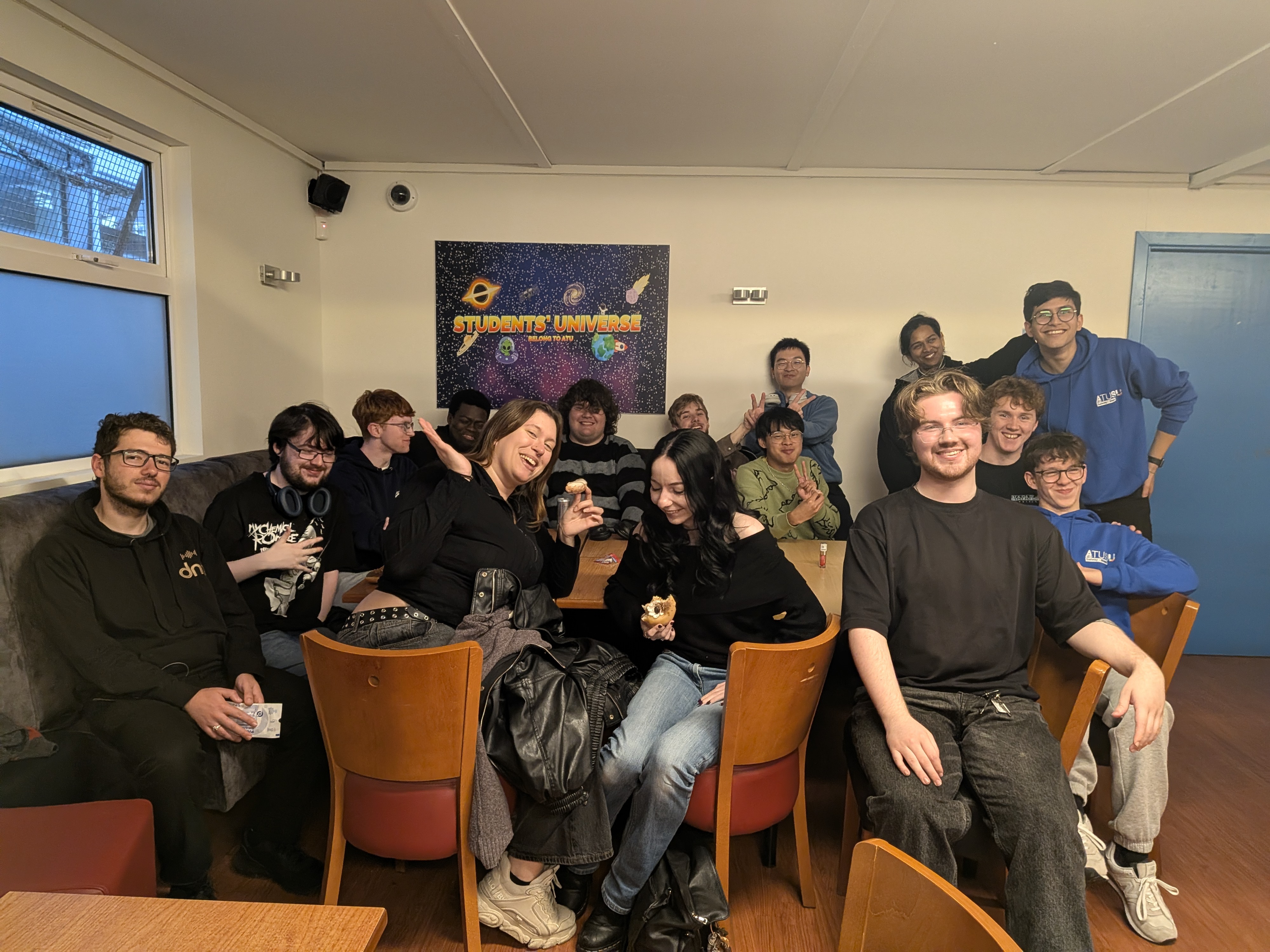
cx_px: 635
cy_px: 476
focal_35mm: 24
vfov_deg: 56.8
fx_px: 881
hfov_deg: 71.6
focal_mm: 4.53
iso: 477
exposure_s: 1/100
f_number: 1.7
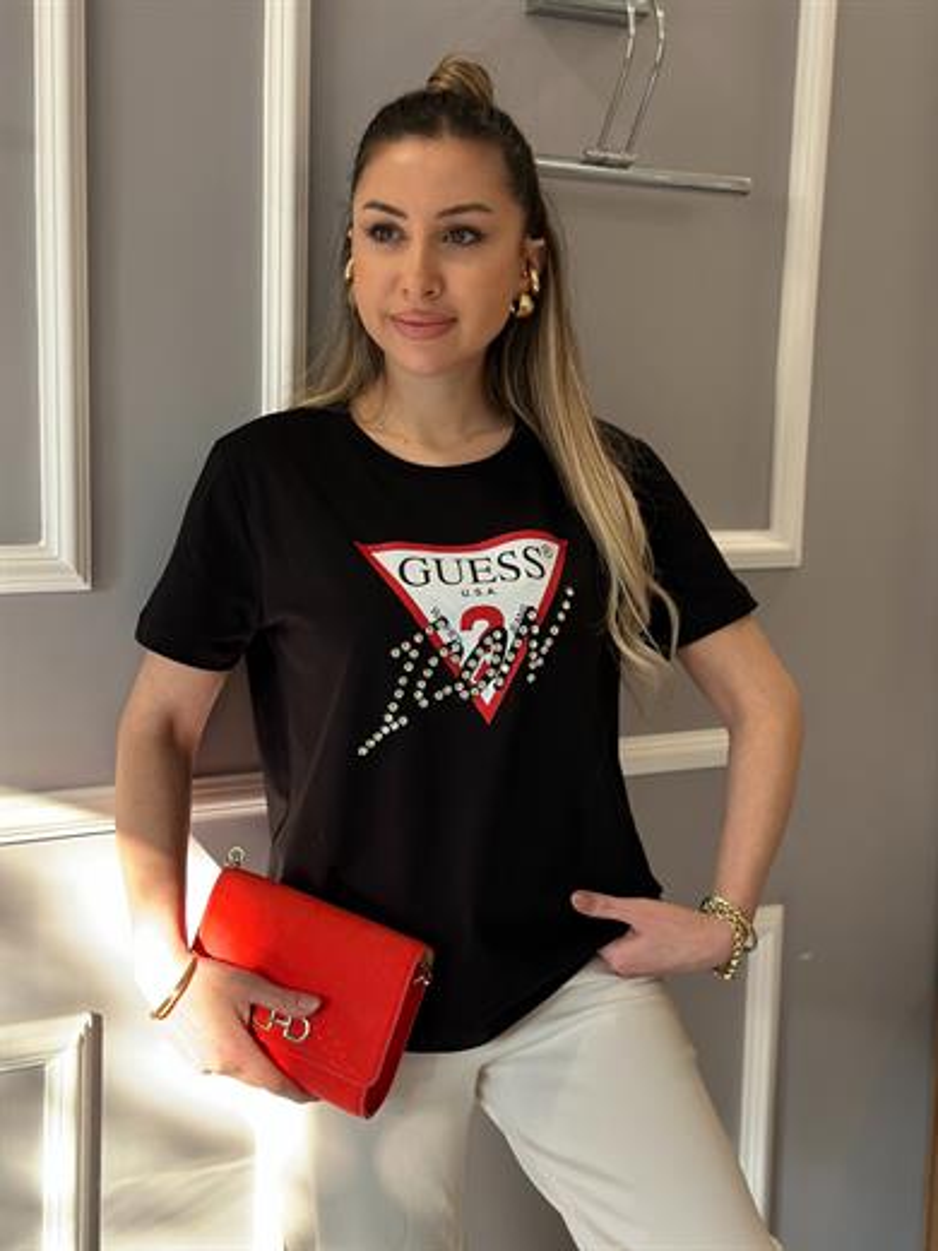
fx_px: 1734
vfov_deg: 39.7
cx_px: 469
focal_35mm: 48
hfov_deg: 30.3
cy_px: 626
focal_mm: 6.86
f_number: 1.78
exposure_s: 1/154
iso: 125
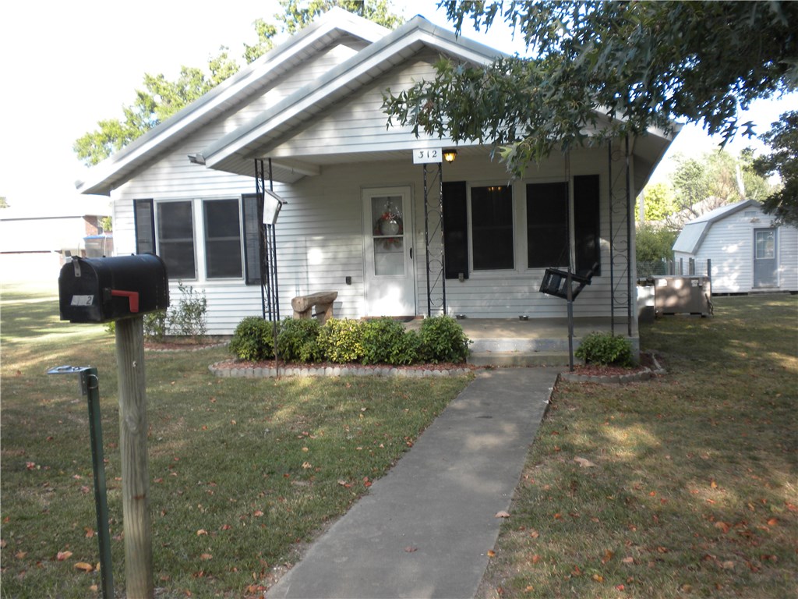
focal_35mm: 37
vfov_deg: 38.7
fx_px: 853
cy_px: 300
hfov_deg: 50.1
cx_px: 399
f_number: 3.5
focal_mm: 6.6
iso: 64
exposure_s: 1/110
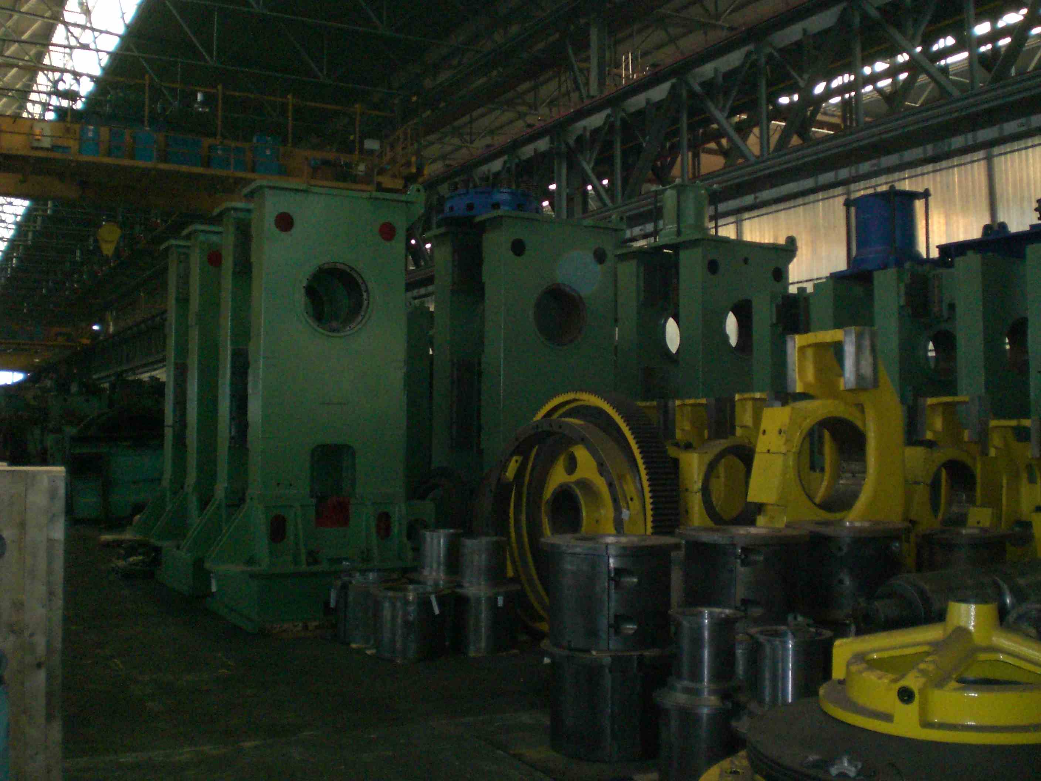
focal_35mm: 38
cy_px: 390
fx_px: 1143
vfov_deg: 37.7
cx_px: 520
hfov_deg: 49.0
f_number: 3.1
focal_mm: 6.3
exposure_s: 1/60
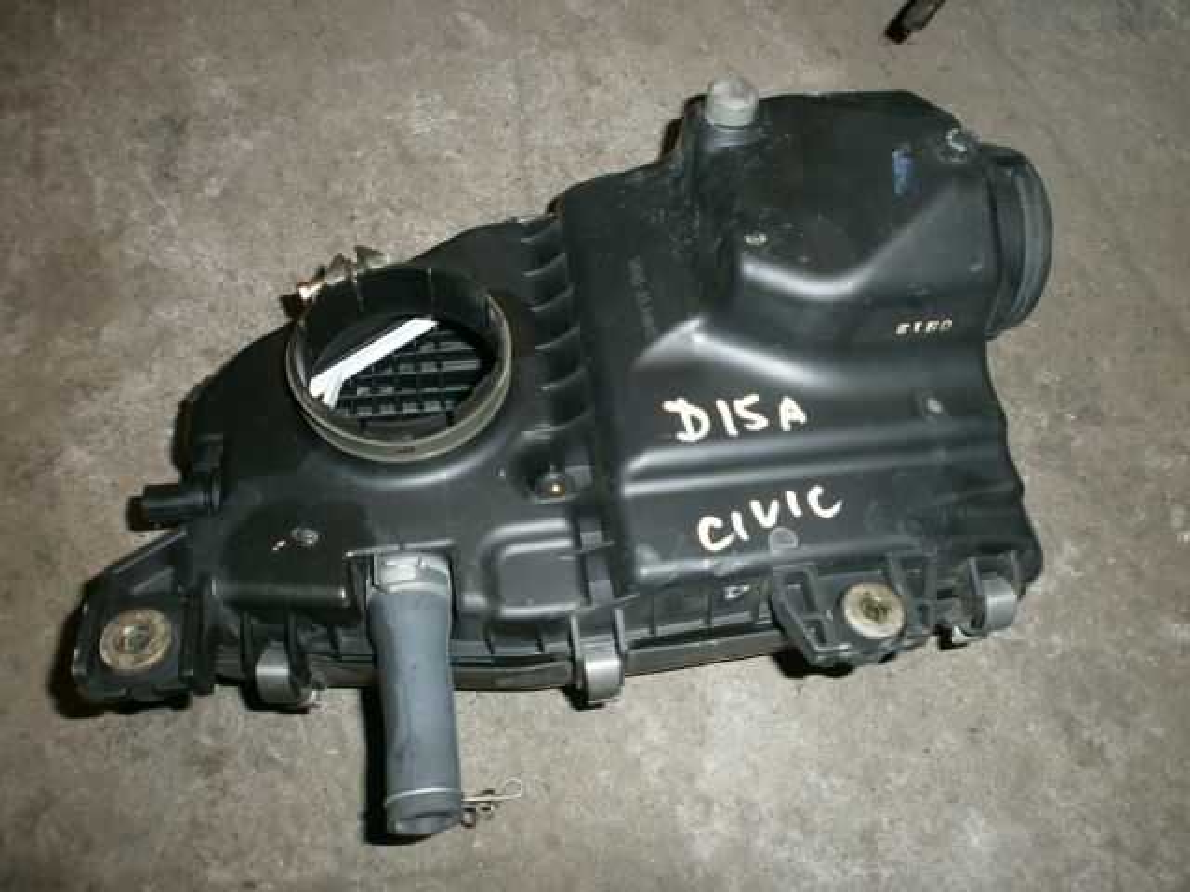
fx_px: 928
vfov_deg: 51.4
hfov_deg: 65.3
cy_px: 446
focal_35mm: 27
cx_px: 595
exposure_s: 1/30
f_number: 2.9
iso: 125
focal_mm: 4.8
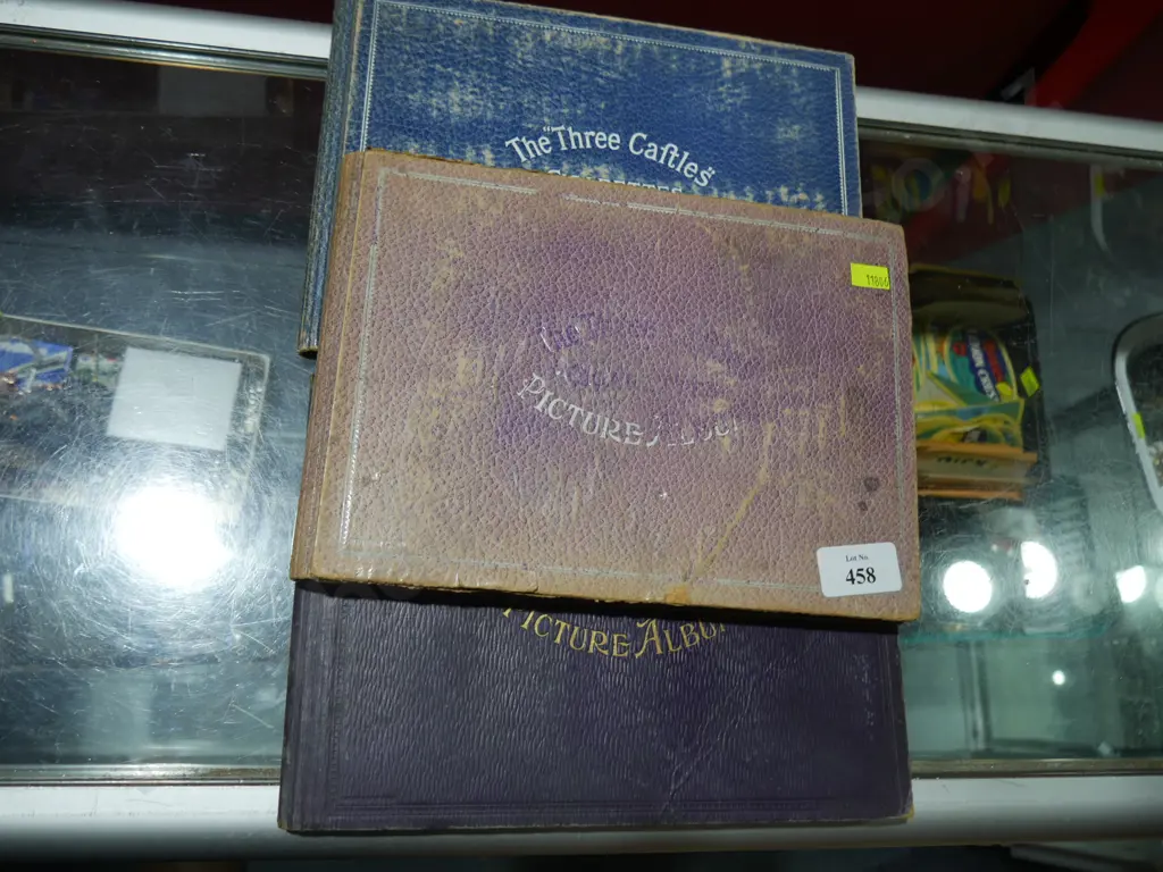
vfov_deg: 46.8
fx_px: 1008
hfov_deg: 60.0
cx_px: 582
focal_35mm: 30
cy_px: 436
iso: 200
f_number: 3.6
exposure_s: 1/125
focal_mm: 15
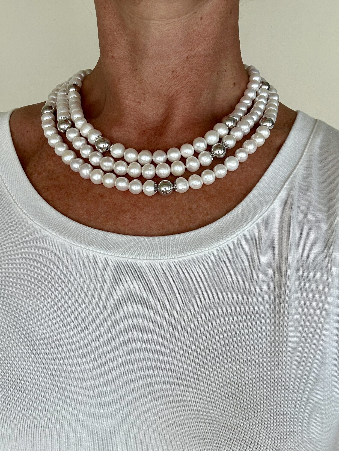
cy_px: 226
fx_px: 392
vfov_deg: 60.0
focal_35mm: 30
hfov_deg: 46.8
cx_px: 170
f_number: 1.9
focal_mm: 2.69
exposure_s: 1/121
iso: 40
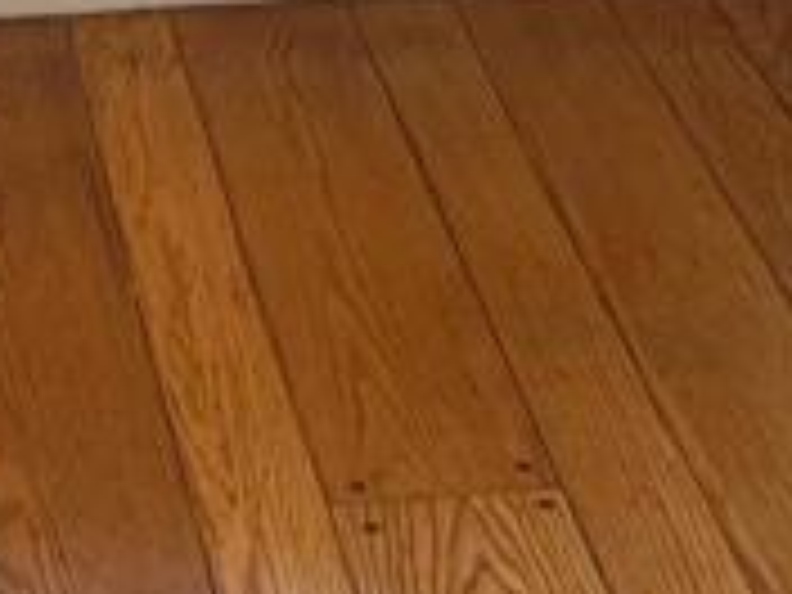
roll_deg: +0.7
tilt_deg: -9.6
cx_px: 9
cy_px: -1102
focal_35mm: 151
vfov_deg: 8.5
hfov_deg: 12.9
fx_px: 3455
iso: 50
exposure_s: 1/497
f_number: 1.5
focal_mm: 5.7
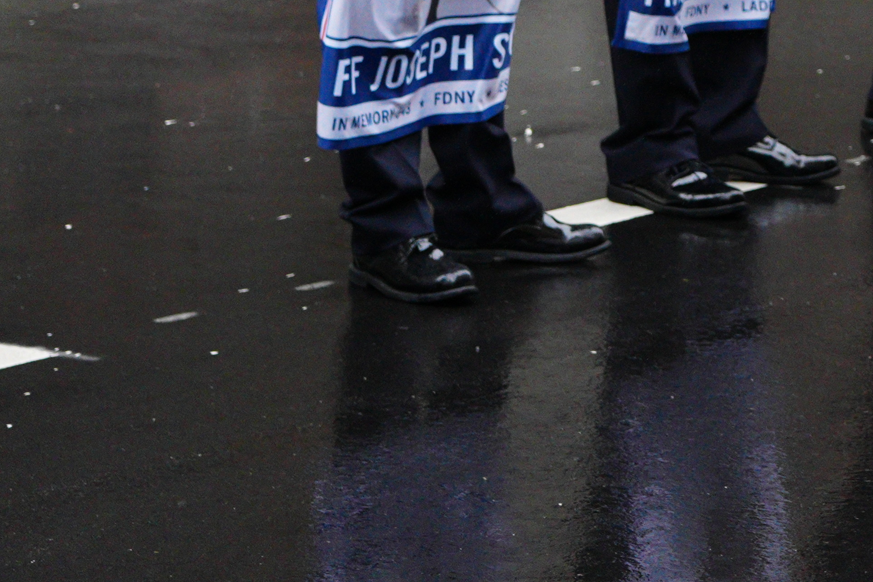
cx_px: 1192
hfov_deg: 12.2
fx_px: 3928
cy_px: -270
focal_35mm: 162
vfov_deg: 8.3
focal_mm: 36
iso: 2000
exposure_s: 1/1250
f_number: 3.5
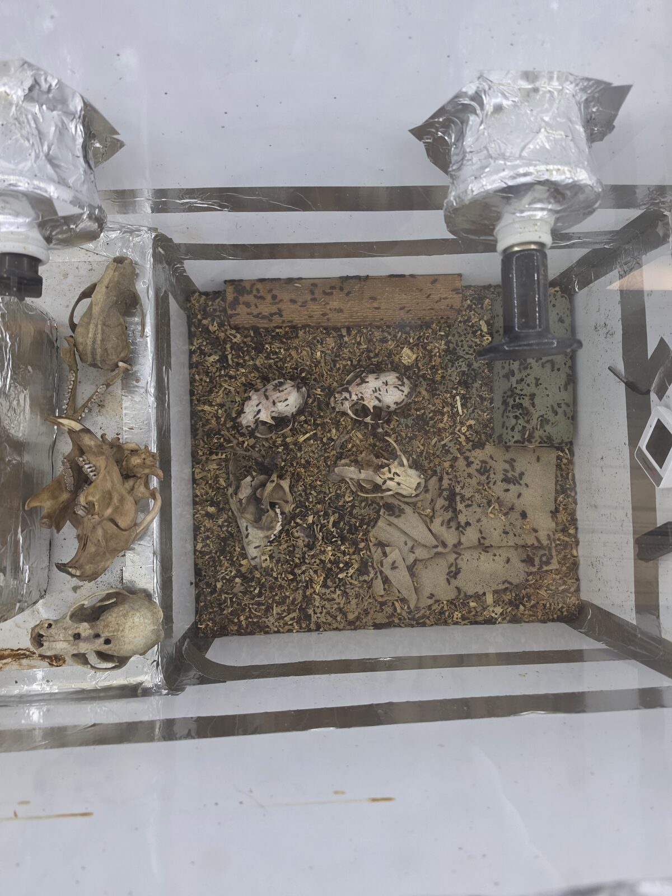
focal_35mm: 23
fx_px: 595
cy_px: 448
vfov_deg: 73.9
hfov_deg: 58.9
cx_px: 336
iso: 200
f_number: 1.4
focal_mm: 6.5
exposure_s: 1/120
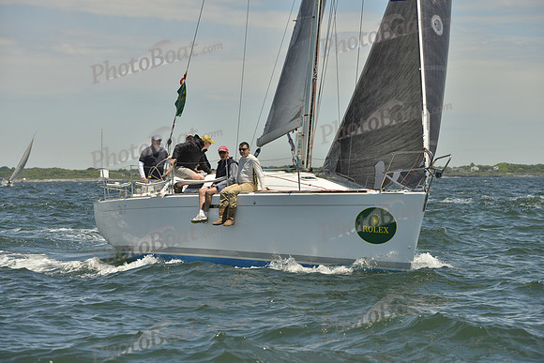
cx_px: 272
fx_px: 1965
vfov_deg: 10.6
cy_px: 182
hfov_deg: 15.8
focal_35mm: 130
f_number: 9
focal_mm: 130
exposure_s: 1/1600
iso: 280
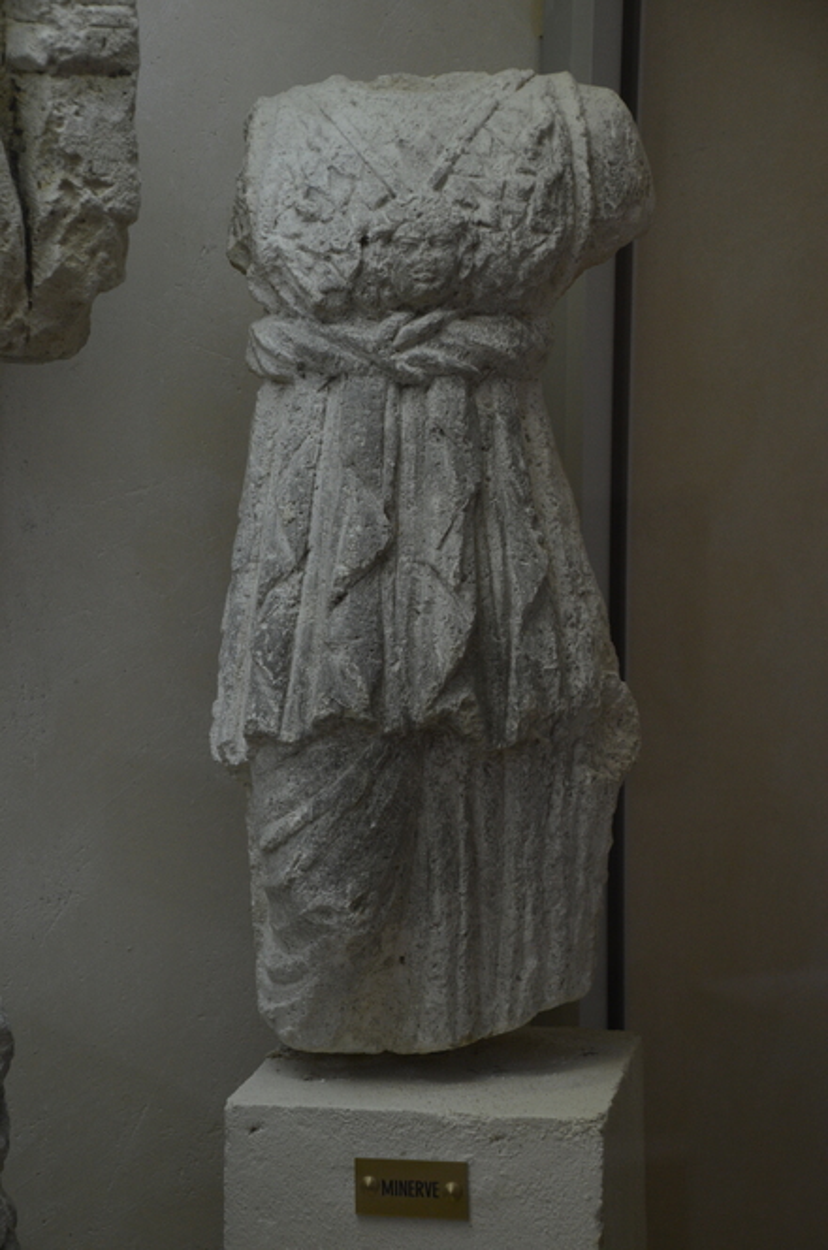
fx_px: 3014
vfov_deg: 23.4
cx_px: 414
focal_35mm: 87
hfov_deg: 15.6
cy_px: 625
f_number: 5
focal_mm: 58
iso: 1000
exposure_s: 1/320
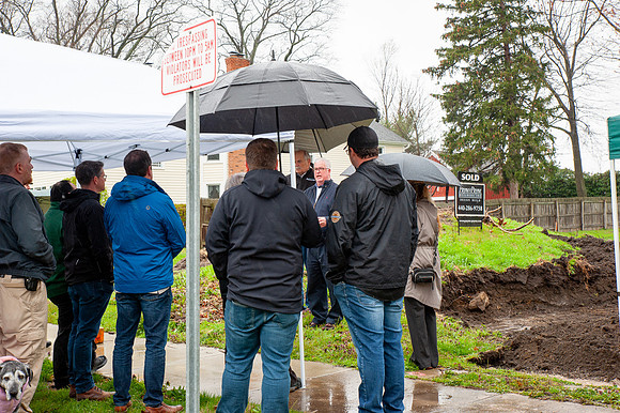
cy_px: 206
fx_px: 826
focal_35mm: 48
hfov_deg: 41.1
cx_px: 310
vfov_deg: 28.0
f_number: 9
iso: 640
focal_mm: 48
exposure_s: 1/160
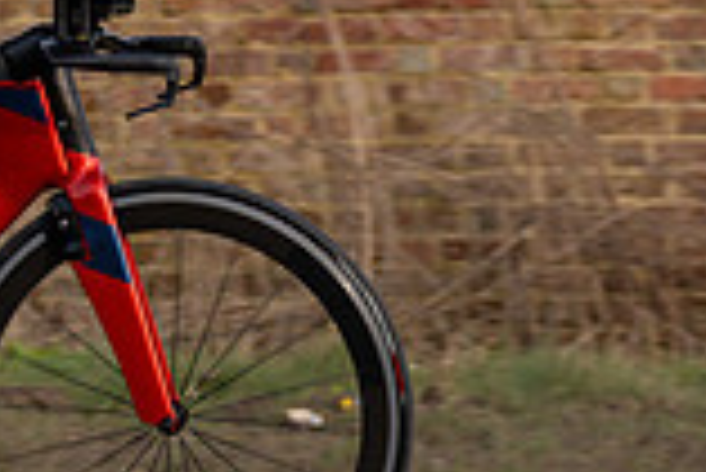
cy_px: -164
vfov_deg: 4.5
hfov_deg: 6.8
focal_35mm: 303
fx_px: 5948
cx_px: -40
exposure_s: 1/800
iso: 160
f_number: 4
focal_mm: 82
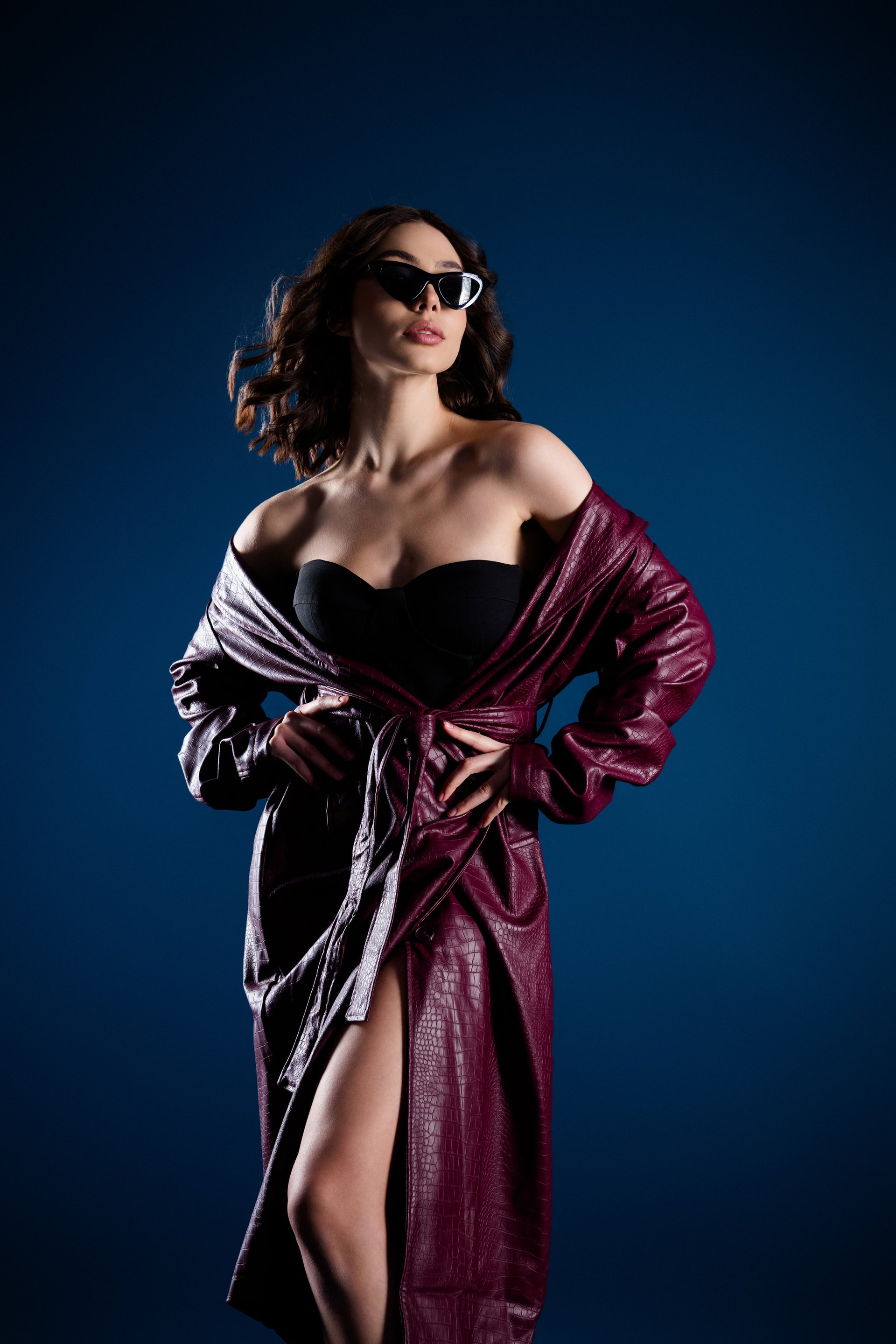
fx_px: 1941
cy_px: 672
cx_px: 448
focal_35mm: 52
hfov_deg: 26.0
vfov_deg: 38.2
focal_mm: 52
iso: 200
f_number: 6.3
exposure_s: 1/160
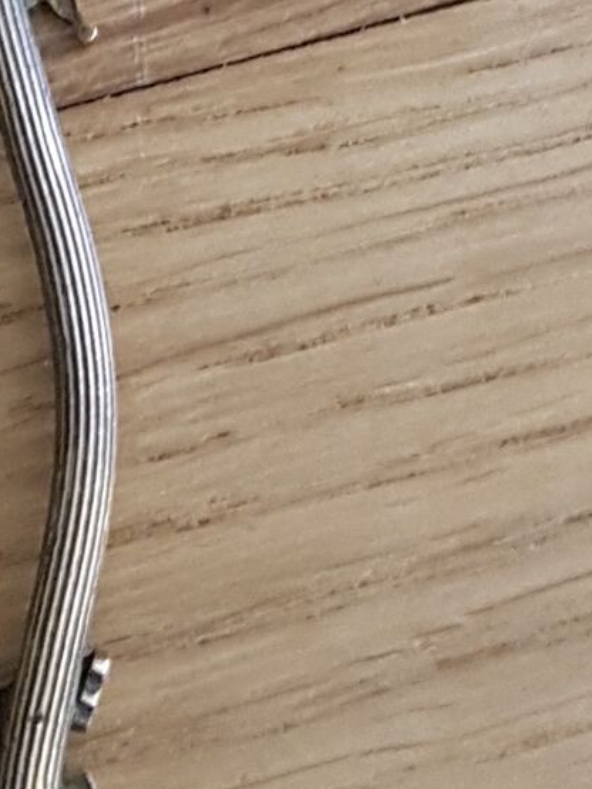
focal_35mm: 135
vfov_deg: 13.4
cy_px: -546
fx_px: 3080
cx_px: -231
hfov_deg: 10.7
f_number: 1.7
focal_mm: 4.2
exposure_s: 1/10
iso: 200
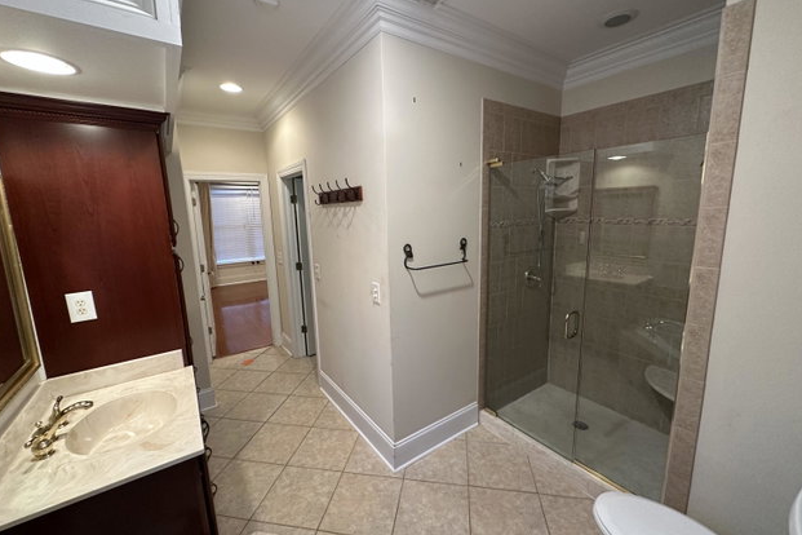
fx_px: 334
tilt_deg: -8.9
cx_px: 400
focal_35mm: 15
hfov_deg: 100.4
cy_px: 266
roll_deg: +1.2
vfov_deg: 77.3
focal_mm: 2.22
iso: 250
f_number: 2.2
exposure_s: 1/60
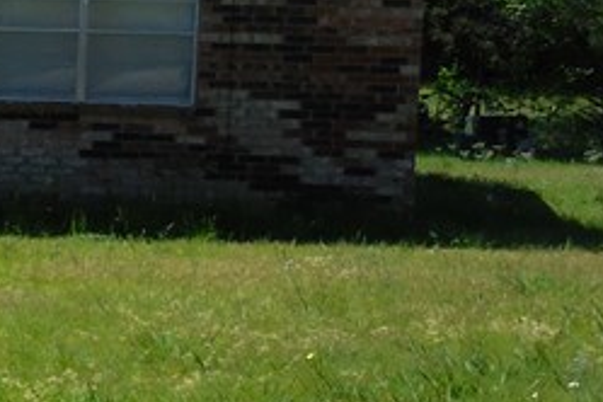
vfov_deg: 9.7
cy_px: 220
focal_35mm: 141
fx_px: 2362
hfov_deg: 12.9
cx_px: -559
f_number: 3.7
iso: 125
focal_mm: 5.9
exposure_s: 1/1250
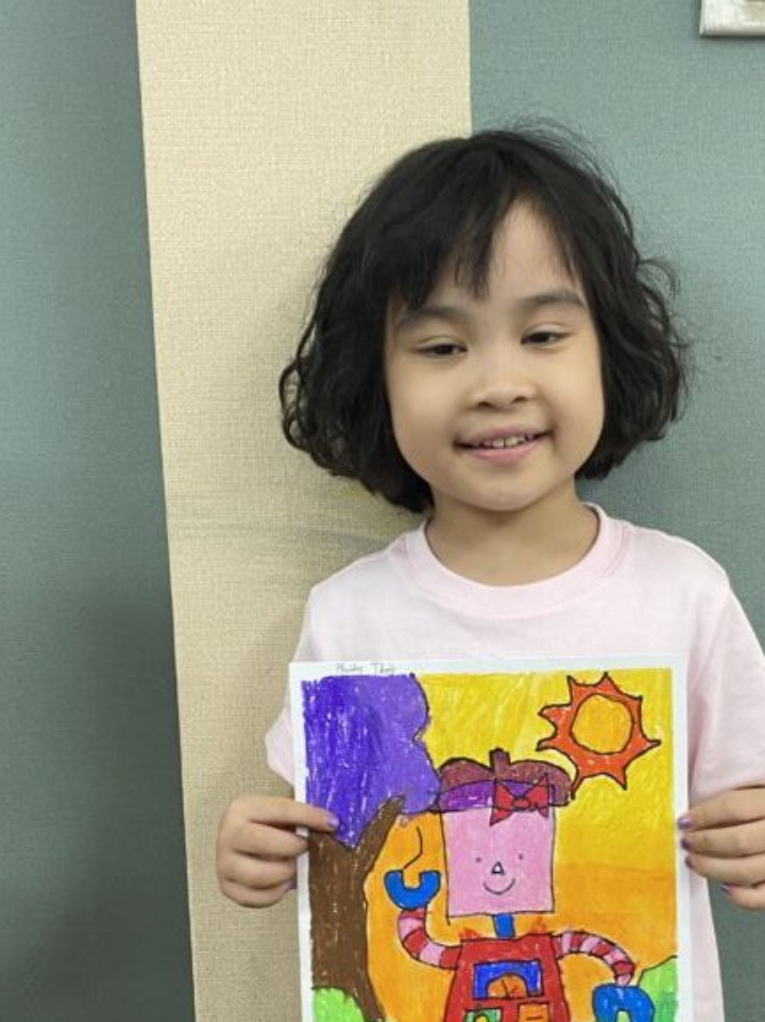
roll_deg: +0.7
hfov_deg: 32.0
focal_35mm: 45
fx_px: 1327
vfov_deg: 41.1
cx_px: 477
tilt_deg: -11.0
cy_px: 741
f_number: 1.8
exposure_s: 1/50
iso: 80
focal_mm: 4.25
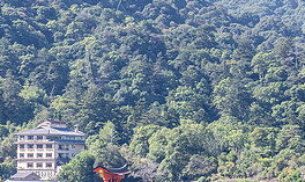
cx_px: -132
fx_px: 2337
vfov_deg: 4.4
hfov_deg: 7.4
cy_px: 88
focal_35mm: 285
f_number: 8
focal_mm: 70
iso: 640
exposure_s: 1/500
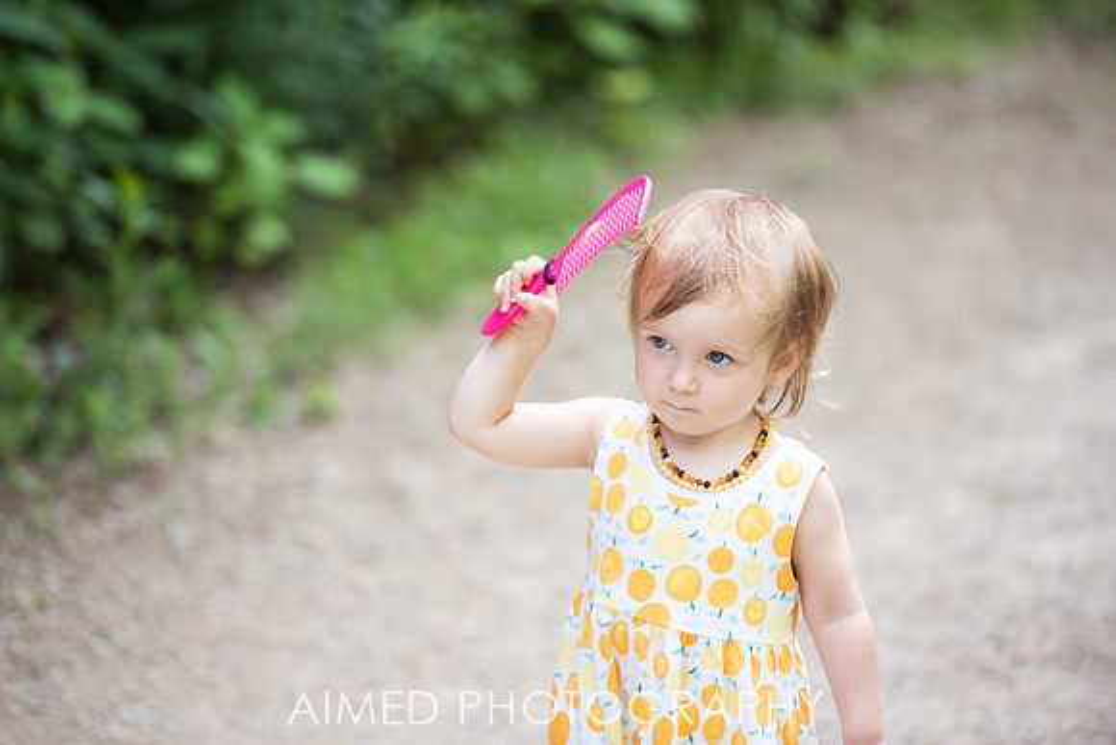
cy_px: 372
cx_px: 558
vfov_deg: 6.9
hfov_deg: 10.3
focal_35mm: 200
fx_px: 6201
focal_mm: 200
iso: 400
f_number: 3.2
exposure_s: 1/400
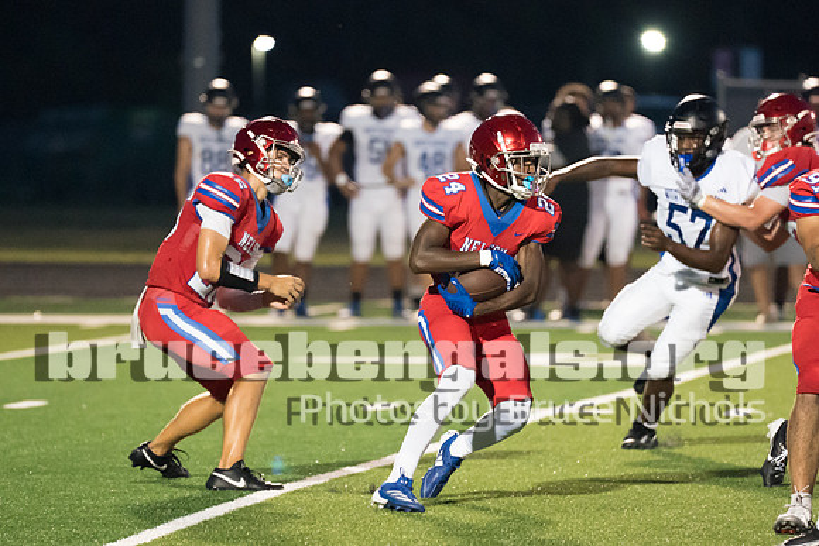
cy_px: 248
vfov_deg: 4.4
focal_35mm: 313
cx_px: 454
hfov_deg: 6.6
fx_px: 7118
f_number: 2.8
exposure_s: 1/1000
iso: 10000
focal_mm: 200
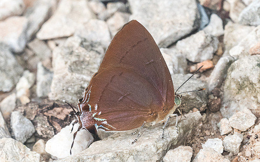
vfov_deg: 2.0
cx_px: 150
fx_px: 4718
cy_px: 108
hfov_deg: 3.2
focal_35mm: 666
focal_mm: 150
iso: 1000
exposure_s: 1/125
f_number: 10
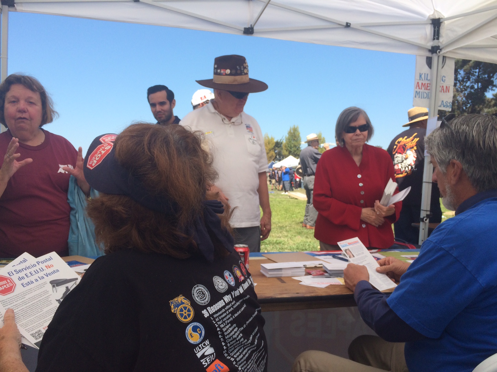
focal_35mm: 29
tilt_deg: -2.0
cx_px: 248
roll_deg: +2.2
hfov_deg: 61.7
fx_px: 416
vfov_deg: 48.2
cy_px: 186
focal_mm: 4.15
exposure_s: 1/1172
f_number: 2.2
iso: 32
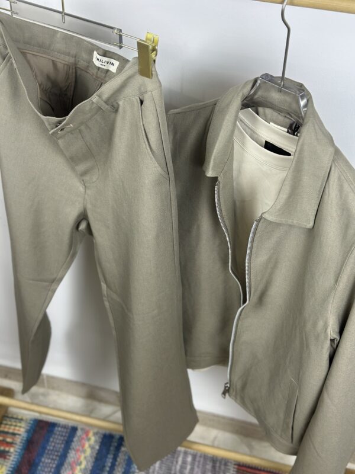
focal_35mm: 48
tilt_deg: -42.5
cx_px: 178
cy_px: 237
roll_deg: -3.9
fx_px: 656
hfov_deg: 30.3
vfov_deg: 39.7
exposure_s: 1/134
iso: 64
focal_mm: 6.86
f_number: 1.78
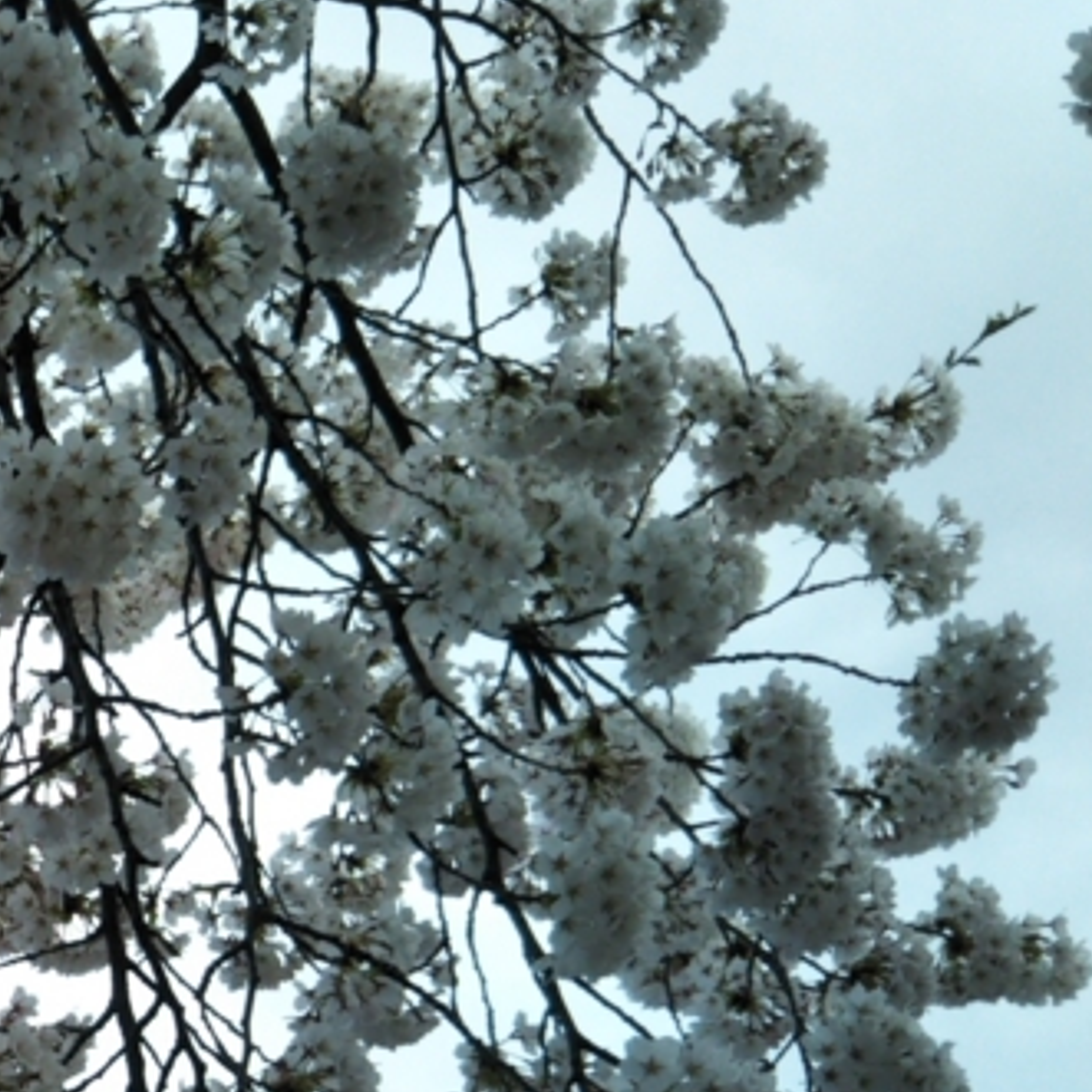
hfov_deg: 18.9
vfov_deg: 20.8
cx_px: -482
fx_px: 2927
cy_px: 940
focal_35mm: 82
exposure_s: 1/723
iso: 28
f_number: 2.2
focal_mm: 4
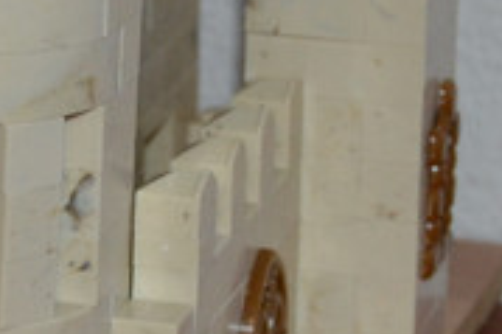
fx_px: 3650
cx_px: -258
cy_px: -188
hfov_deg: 7.7
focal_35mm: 262
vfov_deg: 5.2
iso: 640
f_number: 4
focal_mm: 26
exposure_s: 1/60
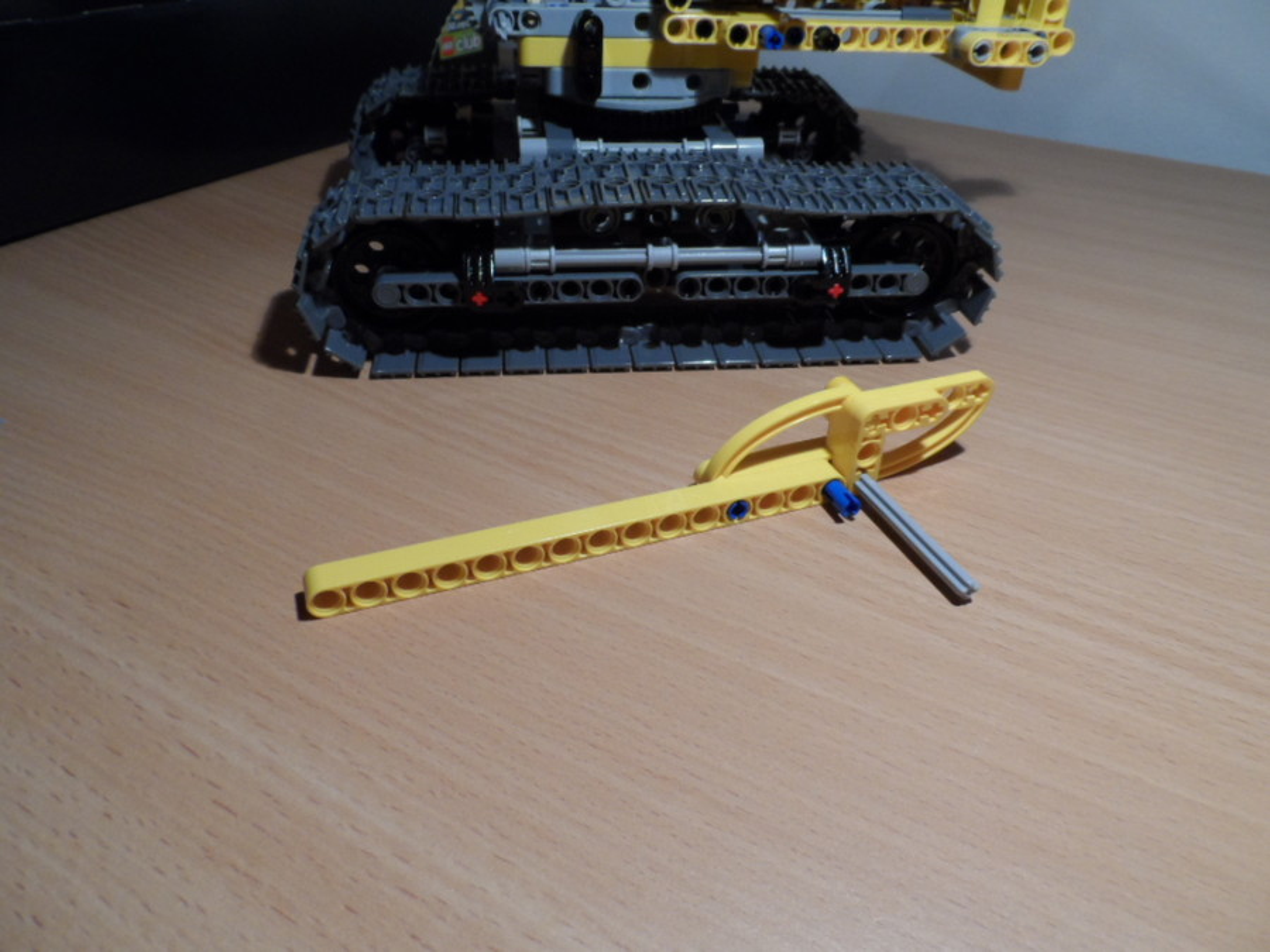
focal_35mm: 24
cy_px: 476
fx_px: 881
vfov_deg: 56.8
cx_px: 635
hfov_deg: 71.6
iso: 200
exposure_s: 1/20
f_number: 3.2
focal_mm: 4
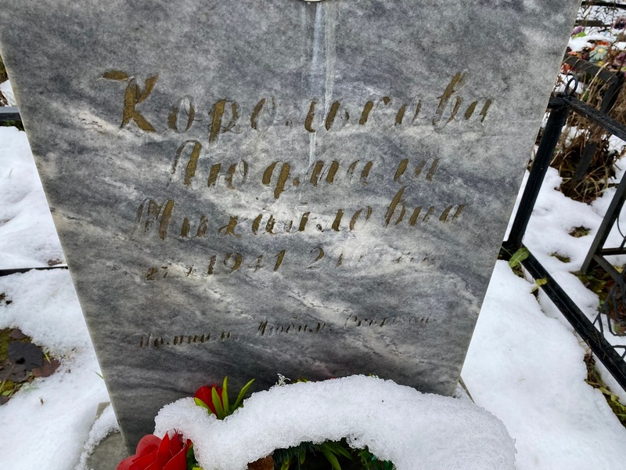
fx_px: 470
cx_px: 313
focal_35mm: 26
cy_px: 235
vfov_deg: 53.1
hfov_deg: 67.3
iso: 50
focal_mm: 4.25
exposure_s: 1/122
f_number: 1.8
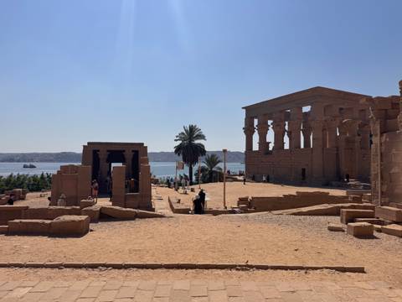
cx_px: 201
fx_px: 279
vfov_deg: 56.8
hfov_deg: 71.6
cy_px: 151
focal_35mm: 24
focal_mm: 6.76
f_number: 1.78
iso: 64
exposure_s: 1/12346
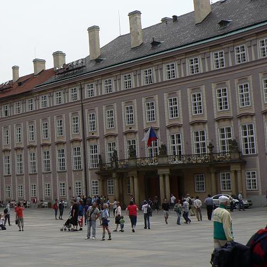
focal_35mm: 60
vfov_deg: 28.6
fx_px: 524
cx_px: 17
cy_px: 127
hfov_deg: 27.4
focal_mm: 6
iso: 80
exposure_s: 1/400
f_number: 5
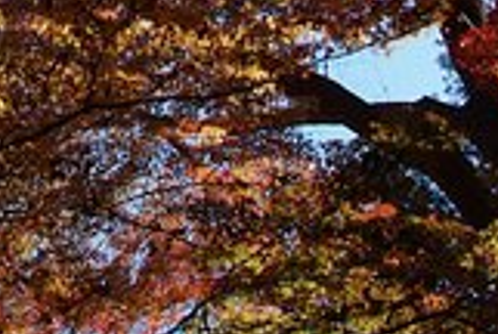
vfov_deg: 15.0
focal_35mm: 86
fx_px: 1192
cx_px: -6
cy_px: -135
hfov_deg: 22.6
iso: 200
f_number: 11
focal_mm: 18
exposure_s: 1/60
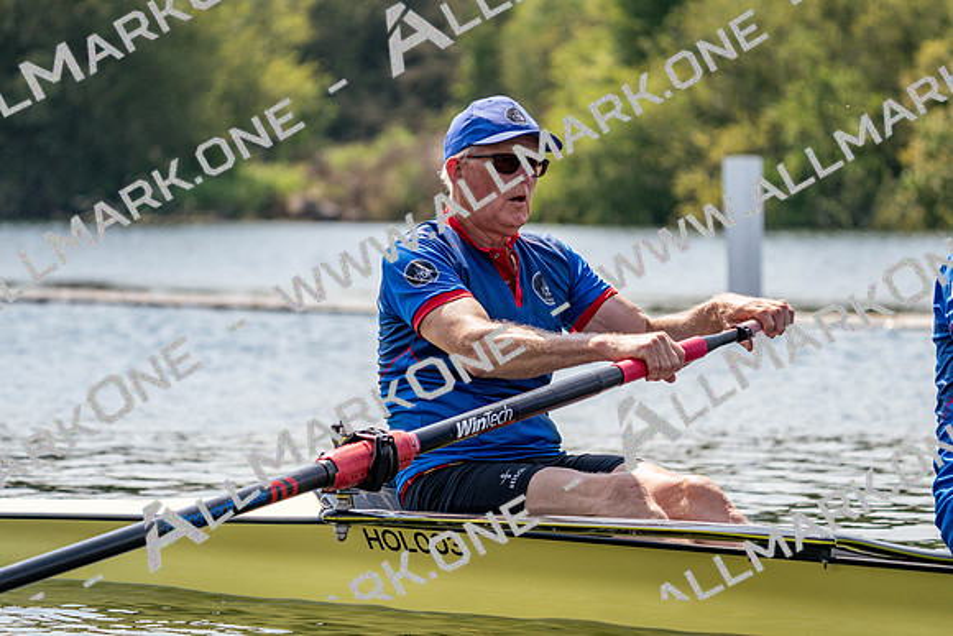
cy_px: 318
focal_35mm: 200
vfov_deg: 6.9
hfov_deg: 10.3
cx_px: 476
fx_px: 5295
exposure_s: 1/1600
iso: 200
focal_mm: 200
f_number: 5.6
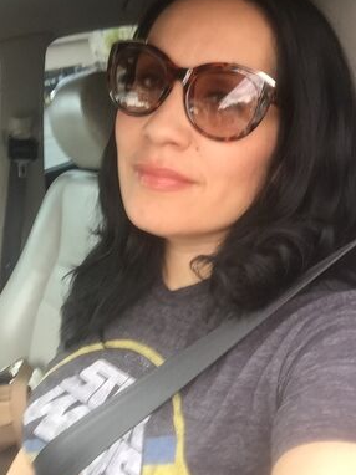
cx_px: 183
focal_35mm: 39
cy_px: 226
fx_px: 535
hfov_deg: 36.8
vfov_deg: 47.9
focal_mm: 2.65
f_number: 2.2
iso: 40
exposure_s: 1/30
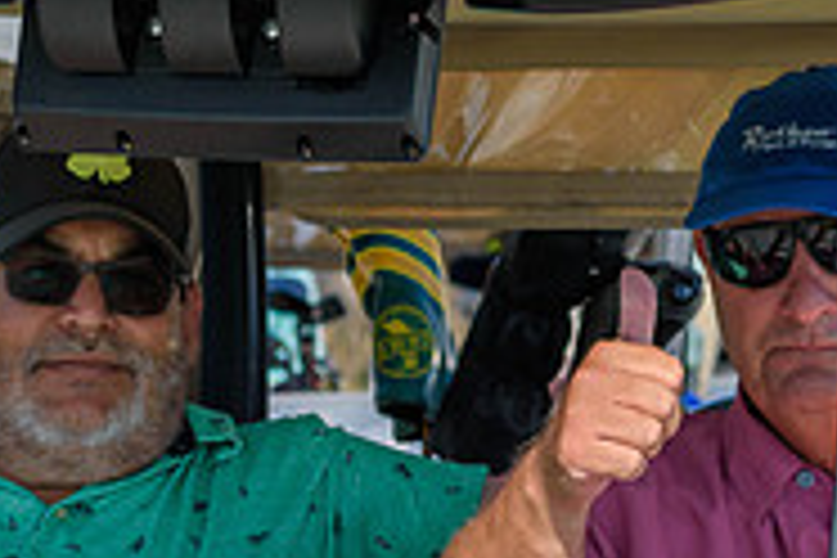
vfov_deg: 4.1
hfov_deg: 6.1
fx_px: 7835
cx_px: 378
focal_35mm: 337
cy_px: 533
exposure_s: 1/1000
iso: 200
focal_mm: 72
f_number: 8
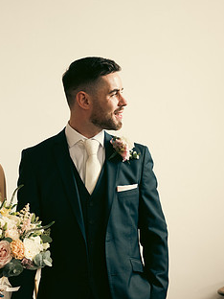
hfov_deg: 11.8
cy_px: 172
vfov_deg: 15.8
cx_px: 18
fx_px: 1078
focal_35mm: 125
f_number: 3.5
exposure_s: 1/160
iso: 800
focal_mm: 70
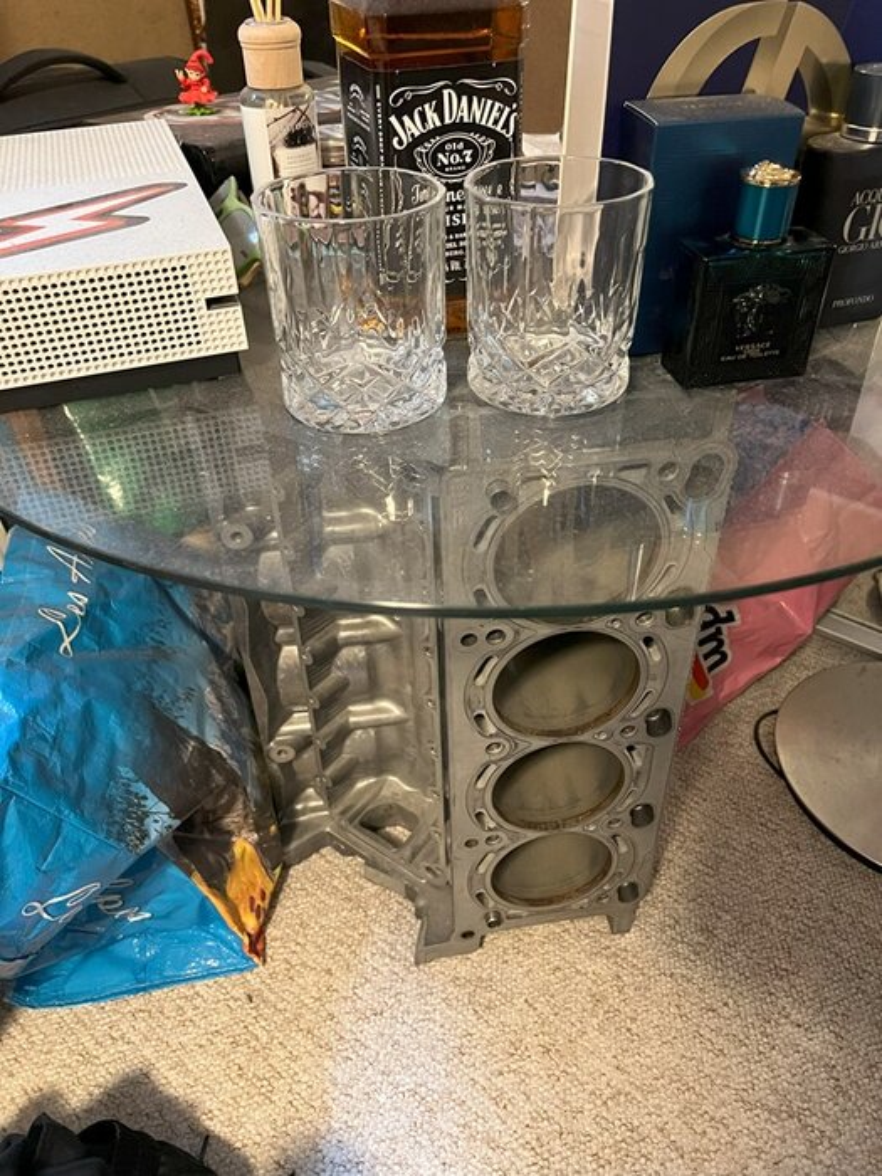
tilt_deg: -39.0
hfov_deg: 53.1
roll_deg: +2.5
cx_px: 441
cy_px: 588
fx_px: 883
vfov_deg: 67.3
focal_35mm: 26
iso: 640
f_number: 1.5
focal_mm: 5.7
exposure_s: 1/40
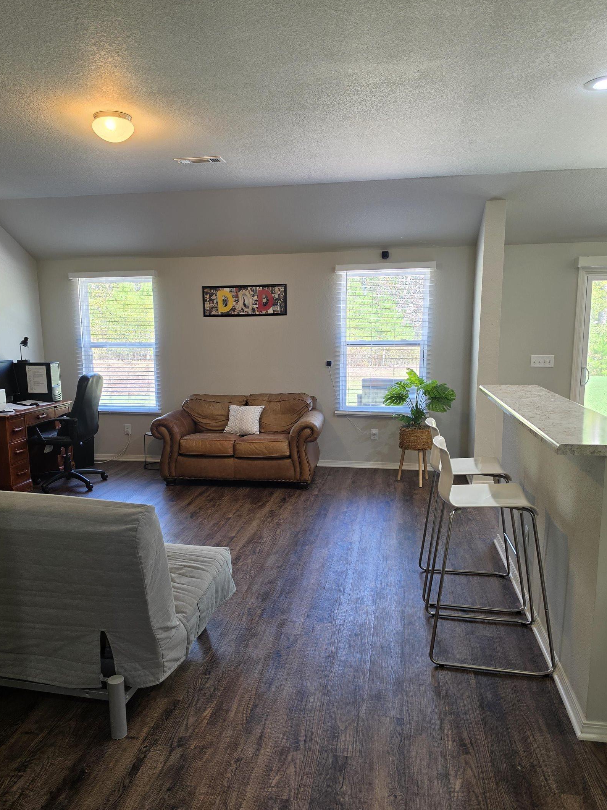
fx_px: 585
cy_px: 420
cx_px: 282
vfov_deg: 69.4
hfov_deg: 54.8
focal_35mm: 25
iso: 64
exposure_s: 1/120
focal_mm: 6.5
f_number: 1.4
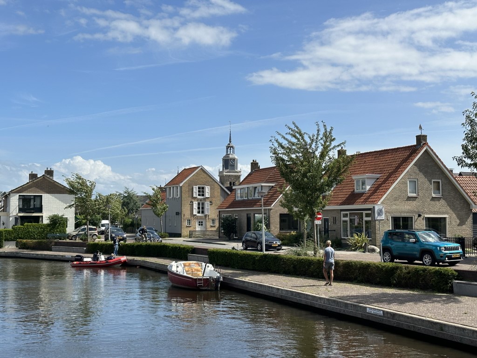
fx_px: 661
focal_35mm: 48
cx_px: 238
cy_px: 179
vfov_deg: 30.3
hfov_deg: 39.7
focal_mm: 6.86
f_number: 1.78
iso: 64
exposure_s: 1/5556
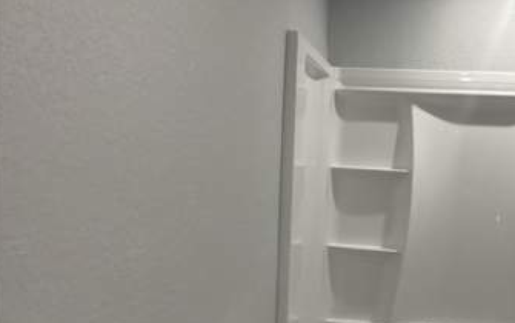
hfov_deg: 44.3
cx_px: 360
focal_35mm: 44
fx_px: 618
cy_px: 249
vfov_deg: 28.8
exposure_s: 1/120
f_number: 1.8
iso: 50
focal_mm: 3
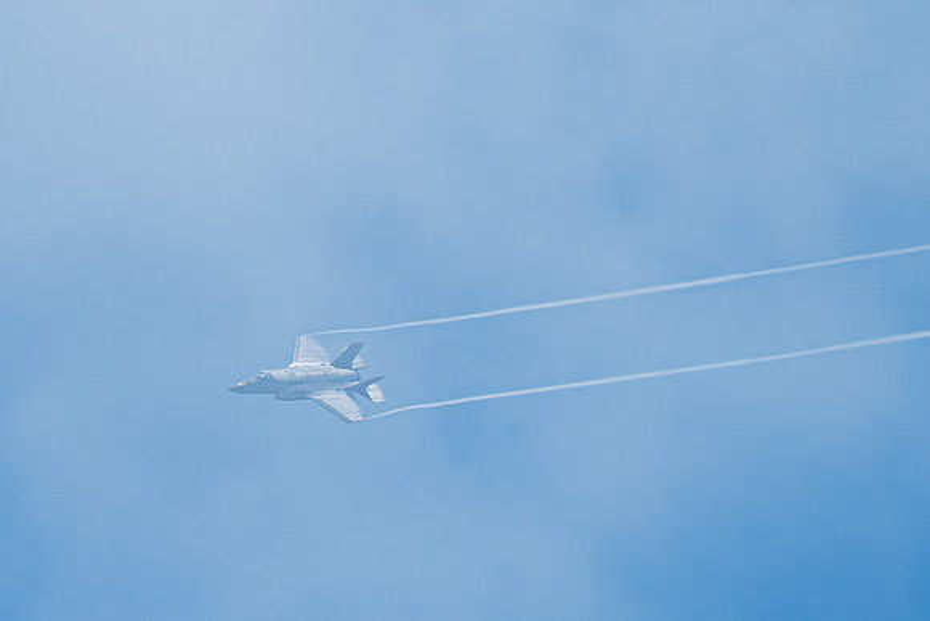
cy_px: 235
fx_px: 27082
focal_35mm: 1048
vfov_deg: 1.3
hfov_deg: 2.0
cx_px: -9
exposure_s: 1/1250
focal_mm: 400
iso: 640
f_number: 10
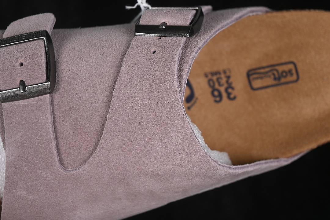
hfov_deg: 27.0
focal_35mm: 75
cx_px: 165
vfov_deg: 18.2
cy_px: 110
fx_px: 687
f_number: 7.1
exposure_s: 1/60
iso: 160
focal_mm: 50
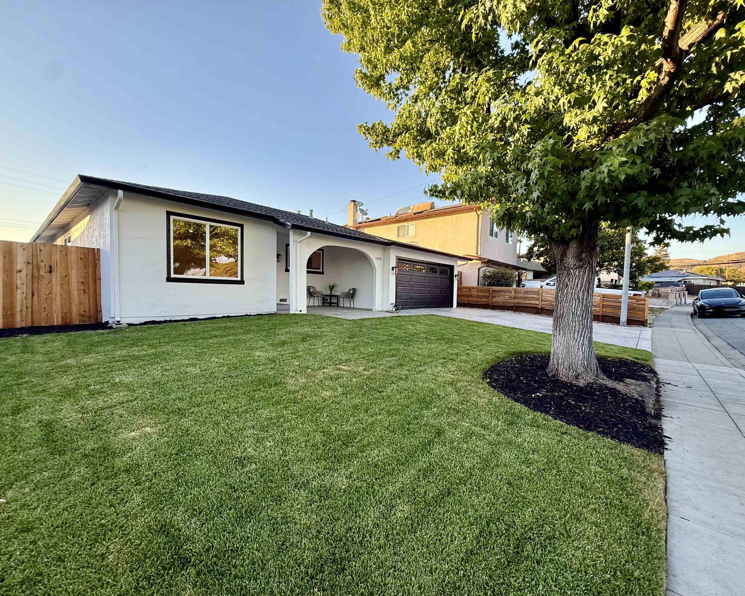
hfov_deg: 96.8
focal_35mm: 15
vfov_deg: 84.0
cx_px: 364
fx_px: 331
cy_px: 306
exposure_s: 1/277
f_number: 2.2
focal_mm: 2.22
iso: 64
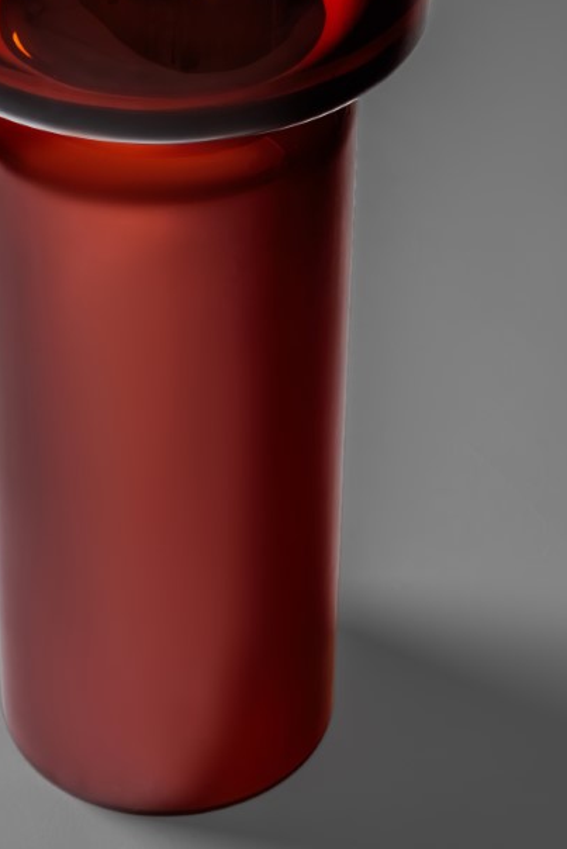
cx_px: 163
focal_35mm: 116
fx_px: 2736
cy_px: 235
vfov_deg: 17.5
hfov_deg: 11.8
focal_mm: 70
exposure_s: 1/25
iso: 2000
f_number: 8
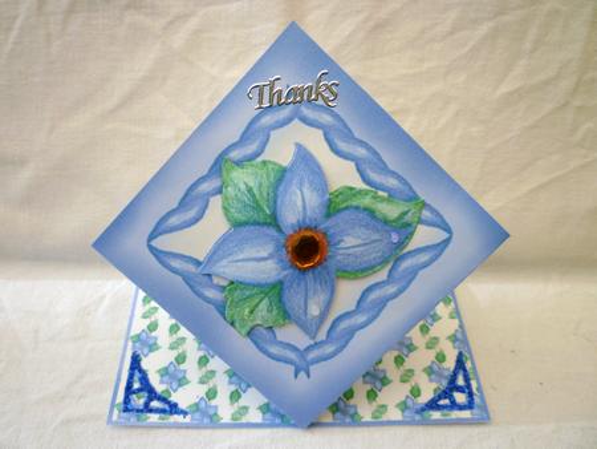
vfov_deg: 48.3
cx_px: 298
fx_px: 500
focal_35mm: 29
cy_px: 224
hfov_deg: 61.6
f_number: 3.3
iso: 80
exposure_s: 1/250
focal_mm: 5.2
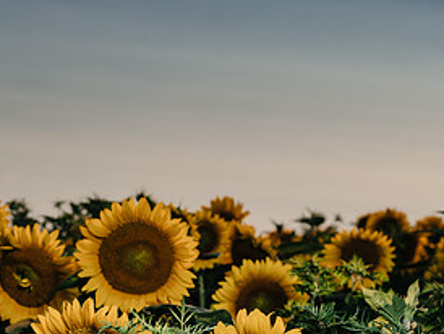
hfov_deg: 11.2
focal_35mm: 175
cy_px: 286
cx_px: 44
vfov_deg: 8.5
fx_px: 2247
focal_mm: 86
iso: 40
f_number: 5.6
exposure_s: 1/250
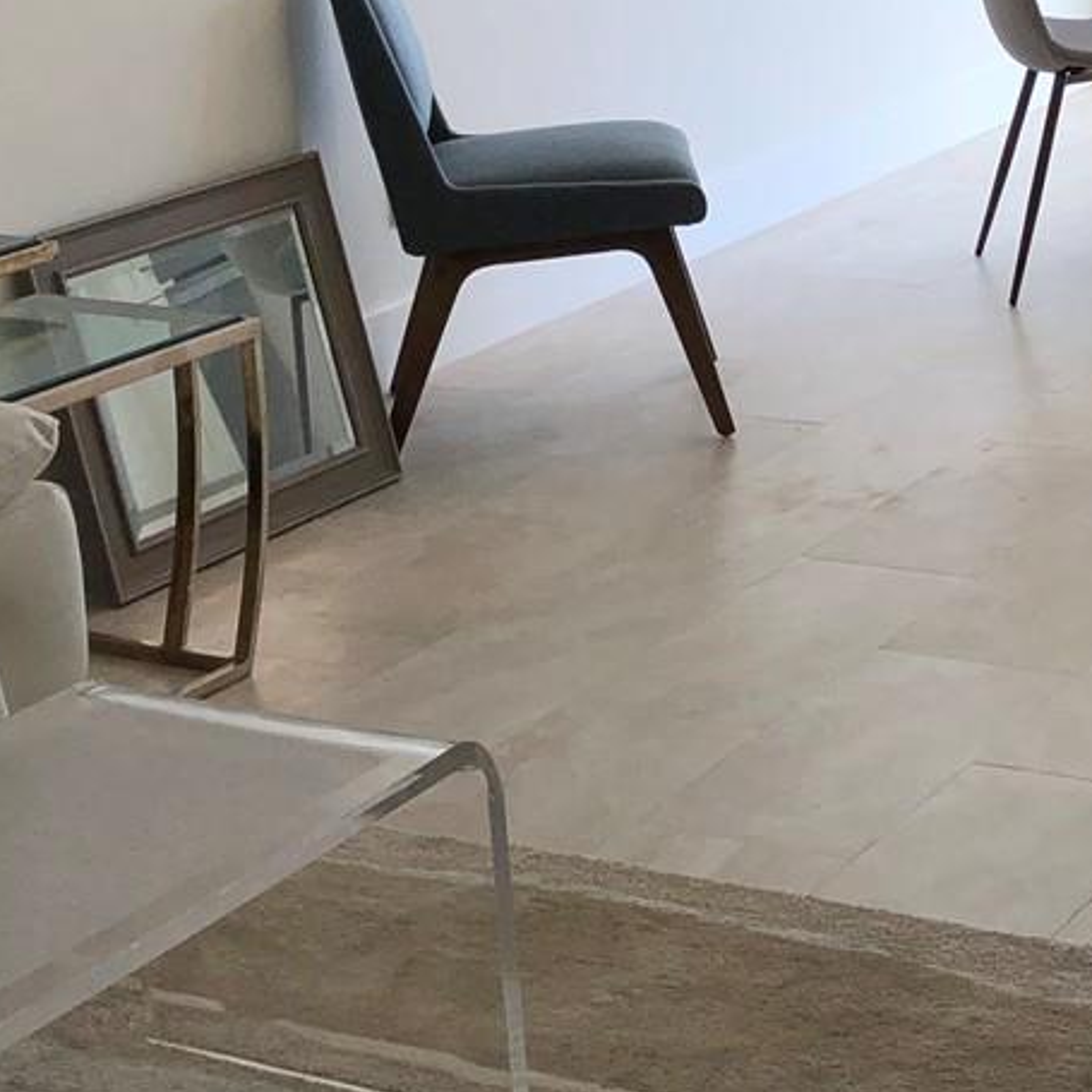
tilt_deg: -14.3
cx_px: 1013
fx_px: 3105
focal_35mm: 87
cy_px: 278
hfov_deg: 19.5
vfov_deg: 19.8
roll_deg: +2.8
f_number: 1.8
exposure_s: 1/125
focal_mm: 3.99
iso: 20
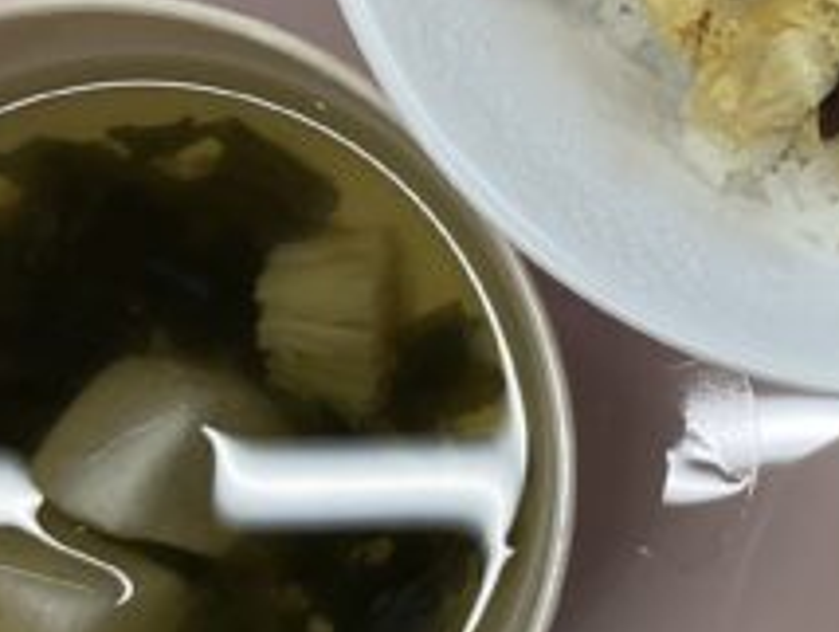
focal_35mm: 104
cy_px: 149
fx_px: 2524
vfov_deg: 14.2
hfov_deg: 18.1
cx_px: 961
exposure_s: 1/100
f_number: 1.8
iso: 32
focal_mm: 3
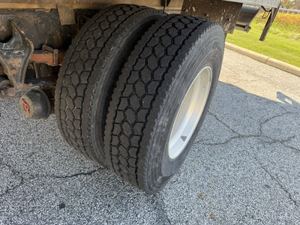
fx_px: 208
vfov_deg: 56.8
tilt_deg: -32.7
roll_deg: -7.9
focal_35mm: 24
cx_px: 150
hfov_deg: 71.6
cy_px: 112
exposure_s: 1/563
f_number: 1.78
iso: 100
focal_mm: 6.76
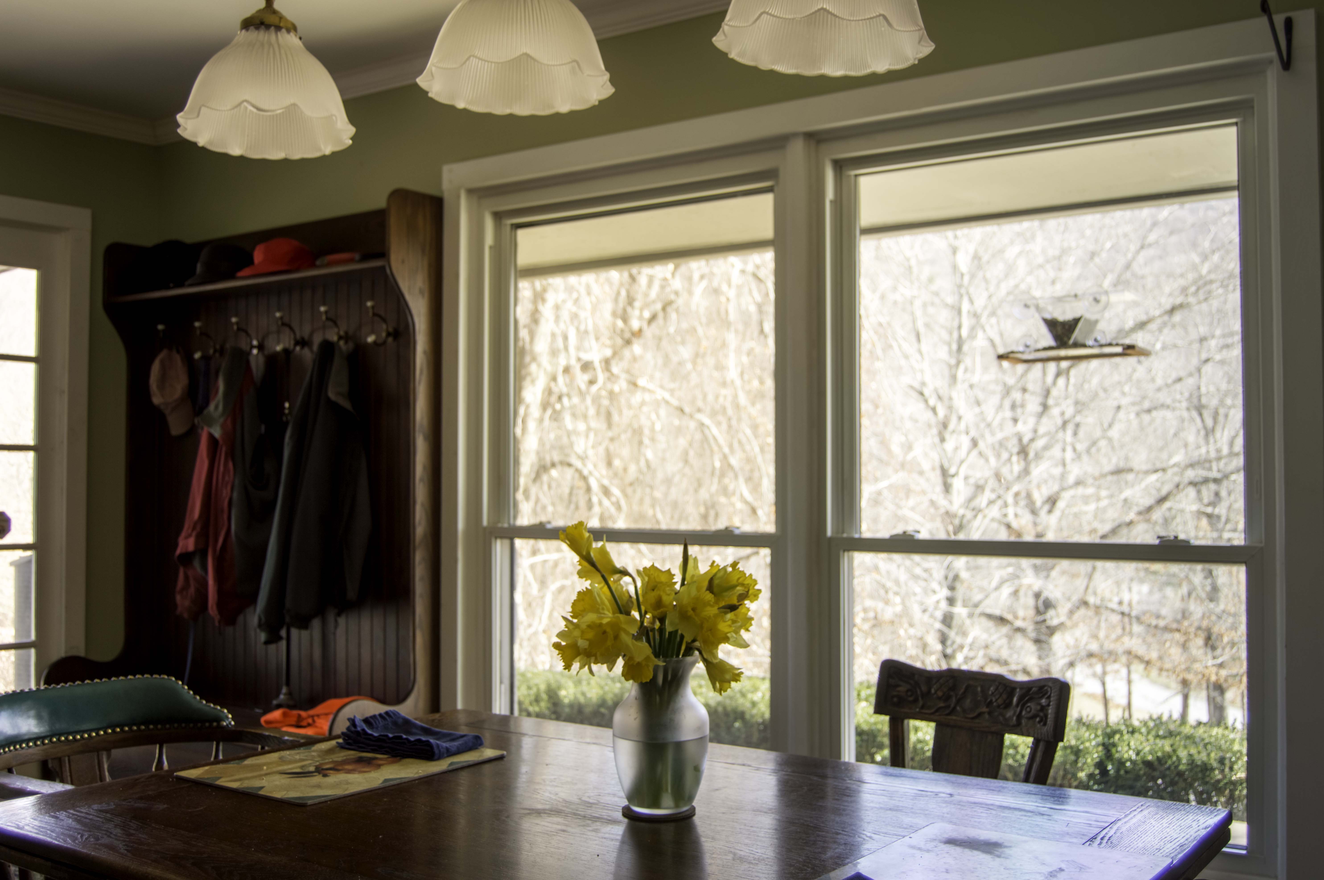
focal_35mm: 34
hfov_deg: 55.1
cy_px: 440
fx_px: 1268
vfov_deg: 38.3
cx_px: 662
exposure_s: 1/400
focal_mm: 23
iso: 100
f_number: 3.8
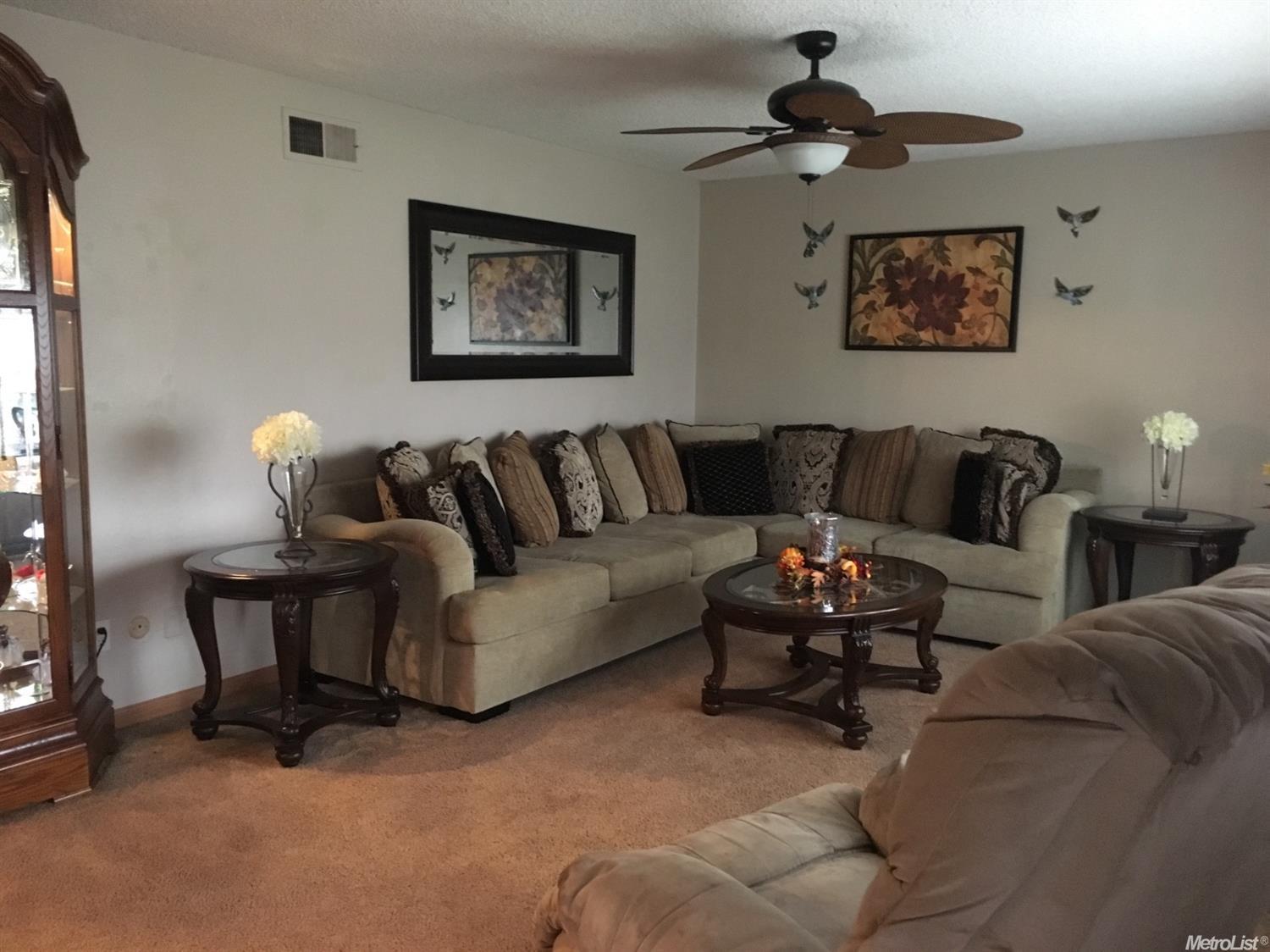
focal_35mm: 29
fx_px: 1064
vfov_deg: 48.2
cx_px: 635
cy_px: 476
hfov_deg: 61.7
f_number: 2.2
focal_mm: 4.15
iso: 320
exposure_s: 1/15
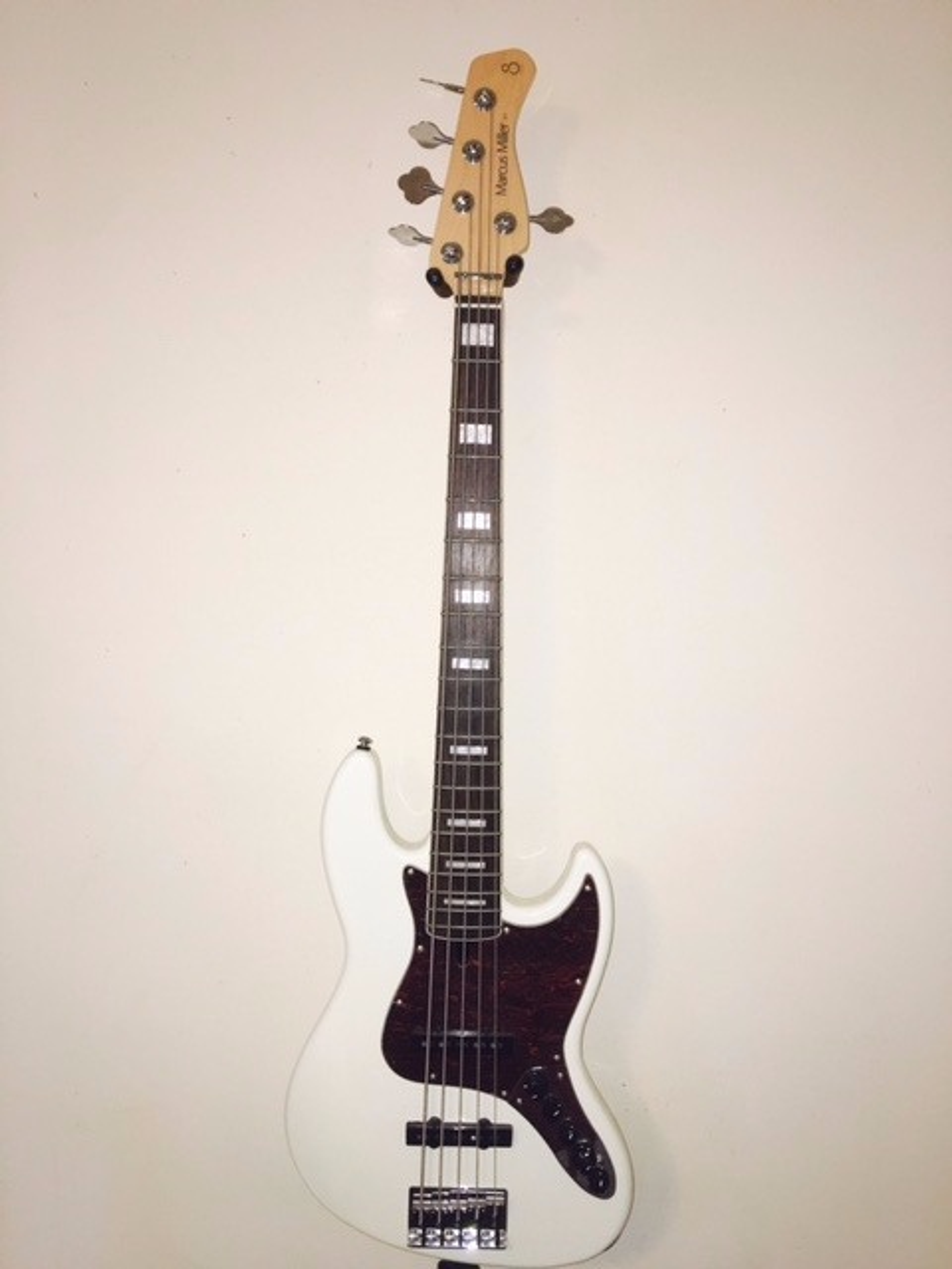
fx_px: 1063
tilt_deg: -5.7
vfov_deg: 61.7
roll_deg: -0.6
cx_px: 476
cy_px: 634
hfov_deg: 48.2
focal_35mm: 29
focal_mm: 4.15
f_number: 2.2
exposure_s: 1/20
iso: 40
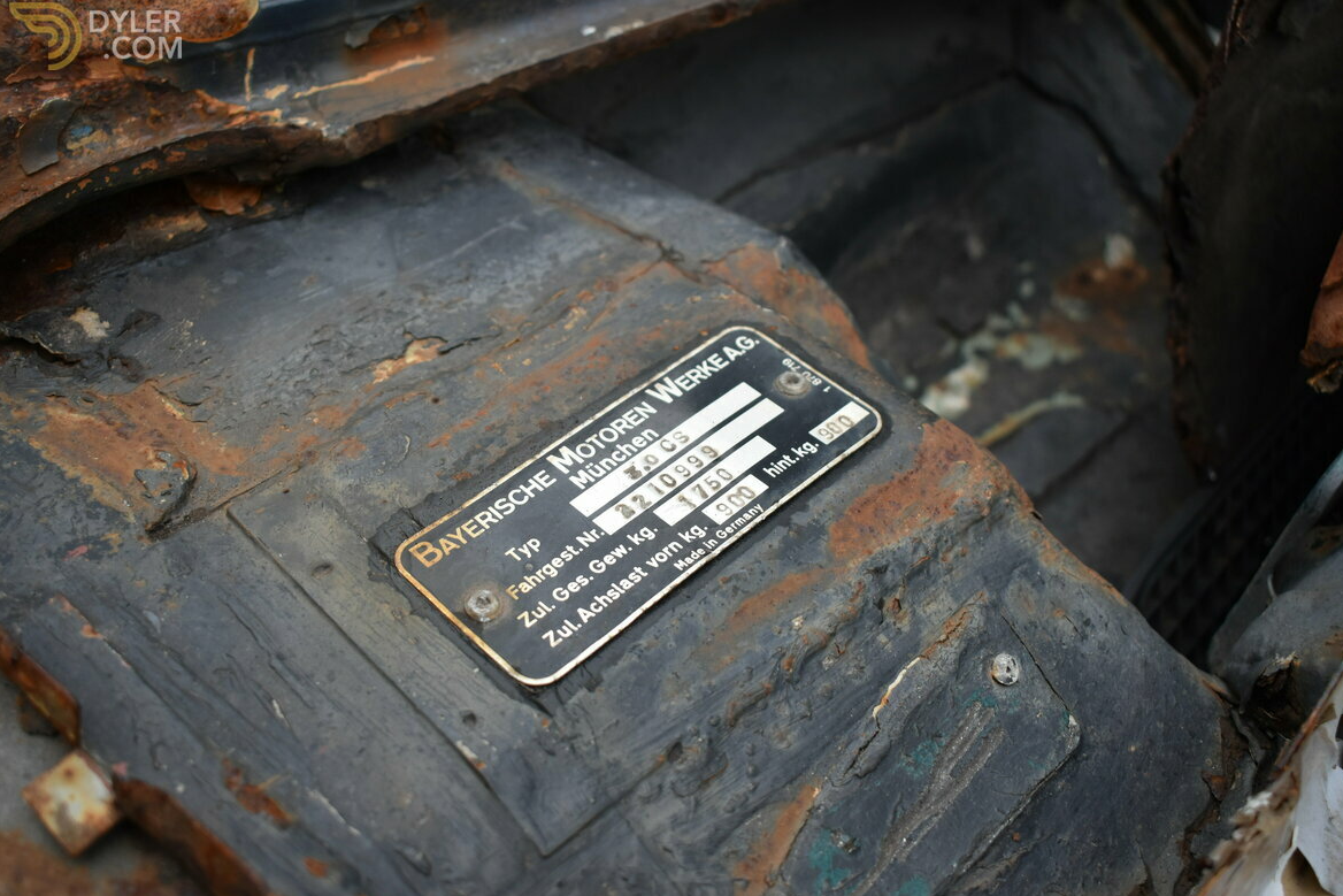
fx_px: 1437
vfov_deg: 34.6
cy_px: 451
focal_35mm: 39
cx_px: 688
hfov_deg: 50.1
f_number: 5
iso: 400
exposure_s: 1/250
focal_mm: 25
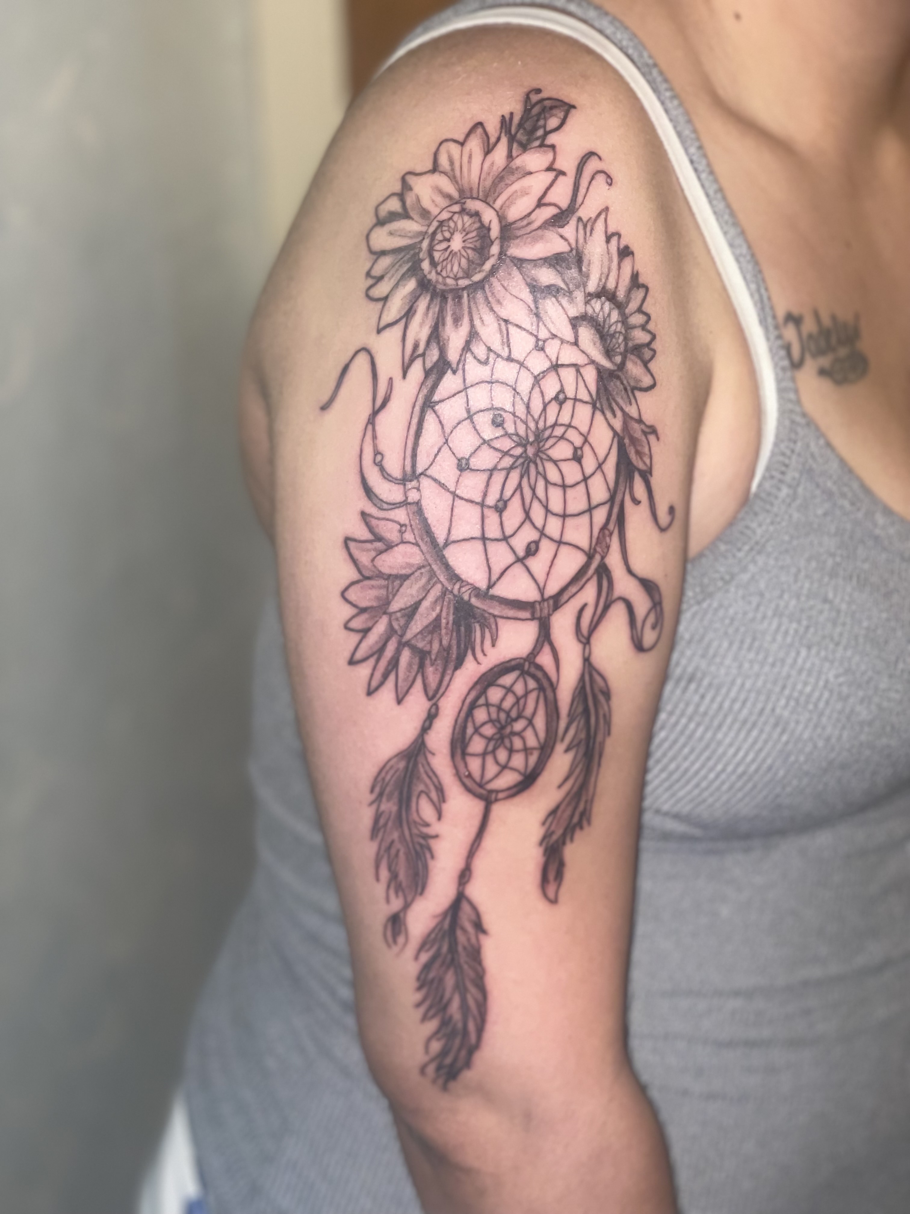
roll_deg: +1.3
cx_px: 455
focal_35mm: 64
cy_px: 607
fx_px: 2243
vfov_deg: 30.3
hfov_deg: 22.9
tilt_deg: -30.1
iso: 100
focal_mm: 7.5
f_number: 2.2
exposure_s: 1/34
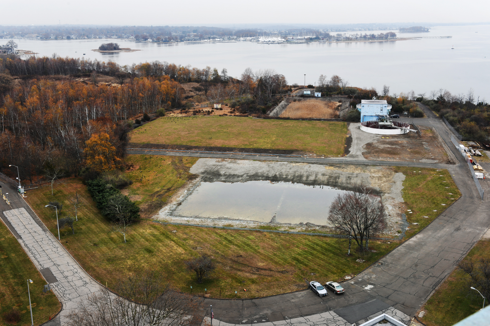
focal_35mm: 35
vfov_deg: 37.9
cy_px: 163
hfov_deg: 54.4
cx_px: 245
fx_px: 476
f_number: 5.6
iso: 200
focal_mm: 35
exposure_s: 1/60
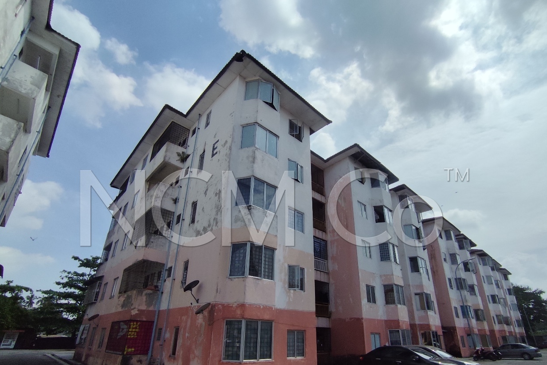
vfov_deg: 70.1
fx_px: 258
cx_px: 275
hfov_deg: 93.3
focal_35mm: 17
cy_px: 208
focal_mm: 1.65
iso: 50
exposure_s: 1/7439
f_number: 2.2
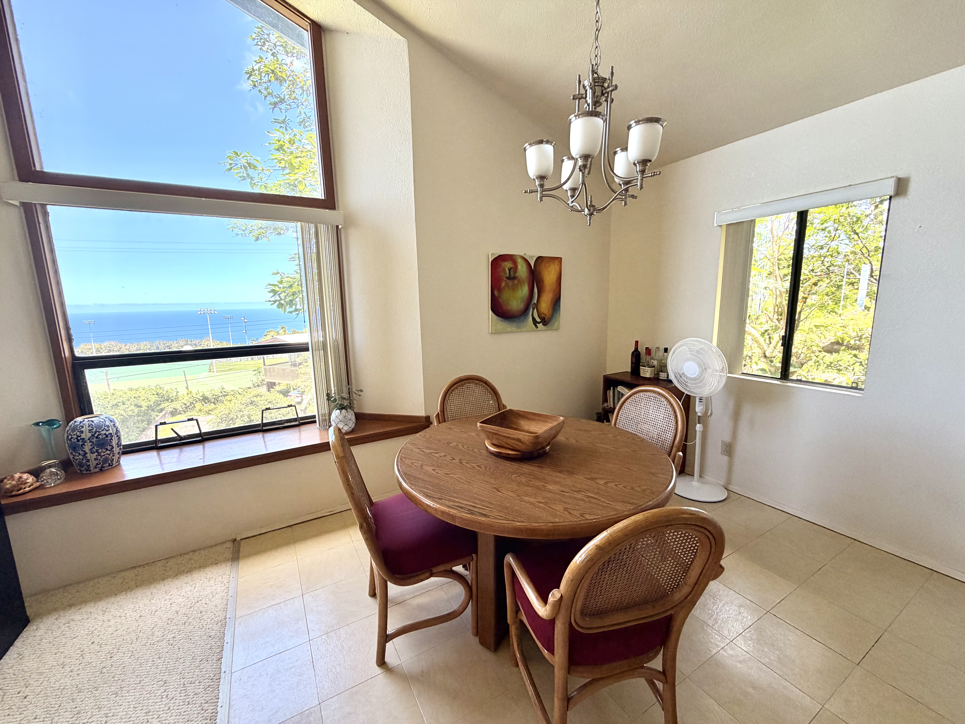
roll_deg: +0.2
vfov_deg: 85.7
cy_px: 362
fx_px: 390
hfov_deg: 102.1
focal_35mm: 14
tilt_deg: -7.1
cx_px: 482
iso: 64
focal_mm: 2.22
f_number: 2.2
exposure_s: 1/121
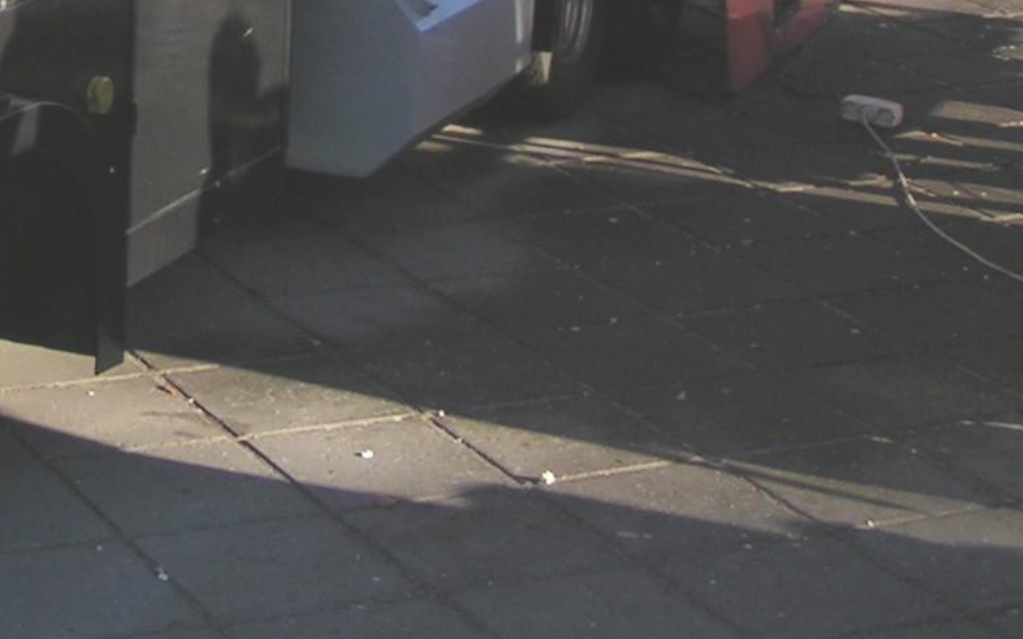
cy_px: -350
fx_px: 3010
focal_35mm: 108
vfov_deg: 11.6
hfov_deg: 18.7
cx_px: -47
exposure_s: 1/640
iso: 50
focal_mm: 5.8
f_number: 2.8
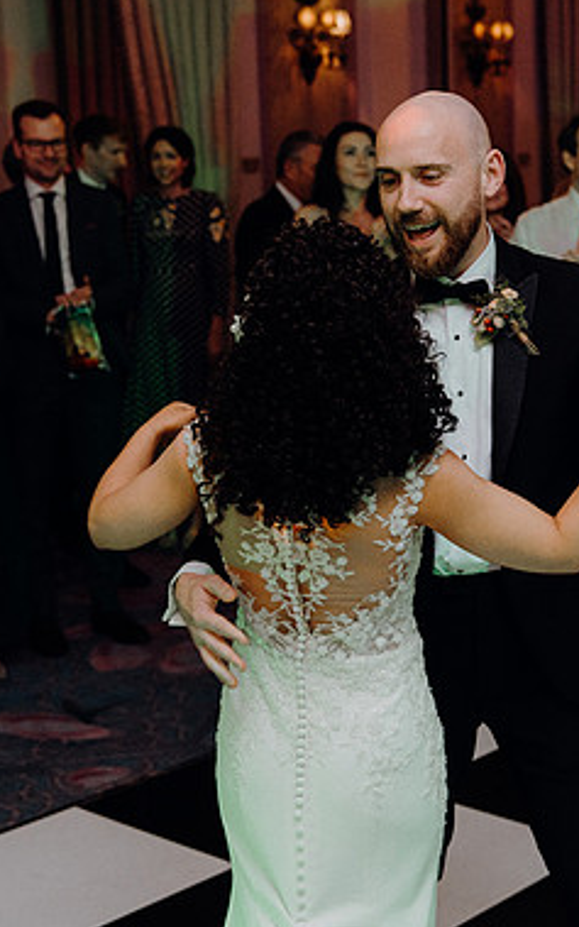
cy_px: 461
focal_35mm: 67
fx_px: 1691
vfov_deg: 30.6
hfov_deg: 19.3
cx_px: 435
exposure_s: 1/160
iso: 2500
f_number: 3.5
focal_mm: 43
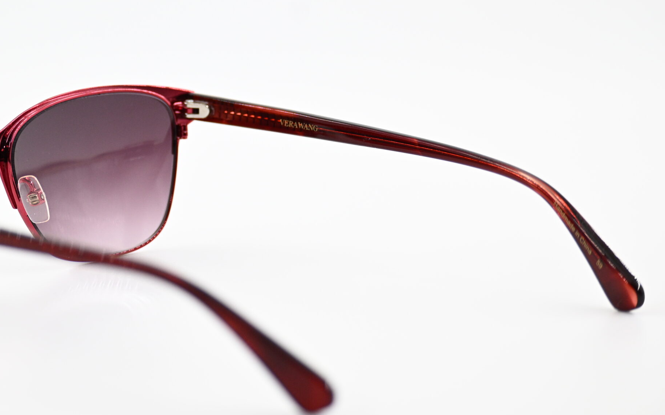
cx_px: 212
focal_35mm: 152
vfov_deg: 8.6
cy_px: 164
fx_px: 2750
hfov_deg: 13.8
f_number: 4.8
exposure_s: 1/640
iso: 800
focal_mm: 71
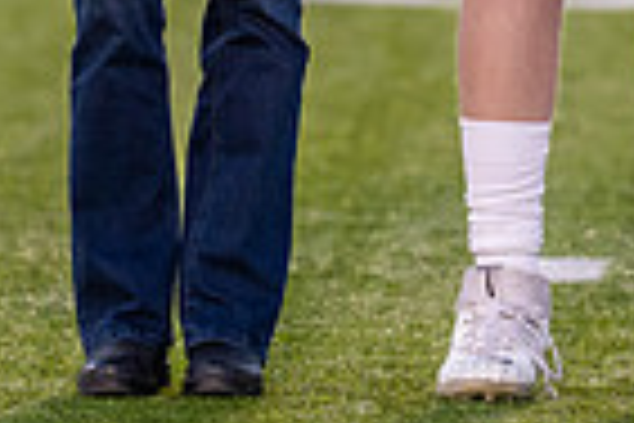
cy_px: -415
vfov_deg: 1.6
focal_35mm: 852
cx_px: 617
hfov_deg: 2.4
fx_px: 15003
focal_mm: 135
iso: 500
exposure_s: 1/640
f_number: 2.2
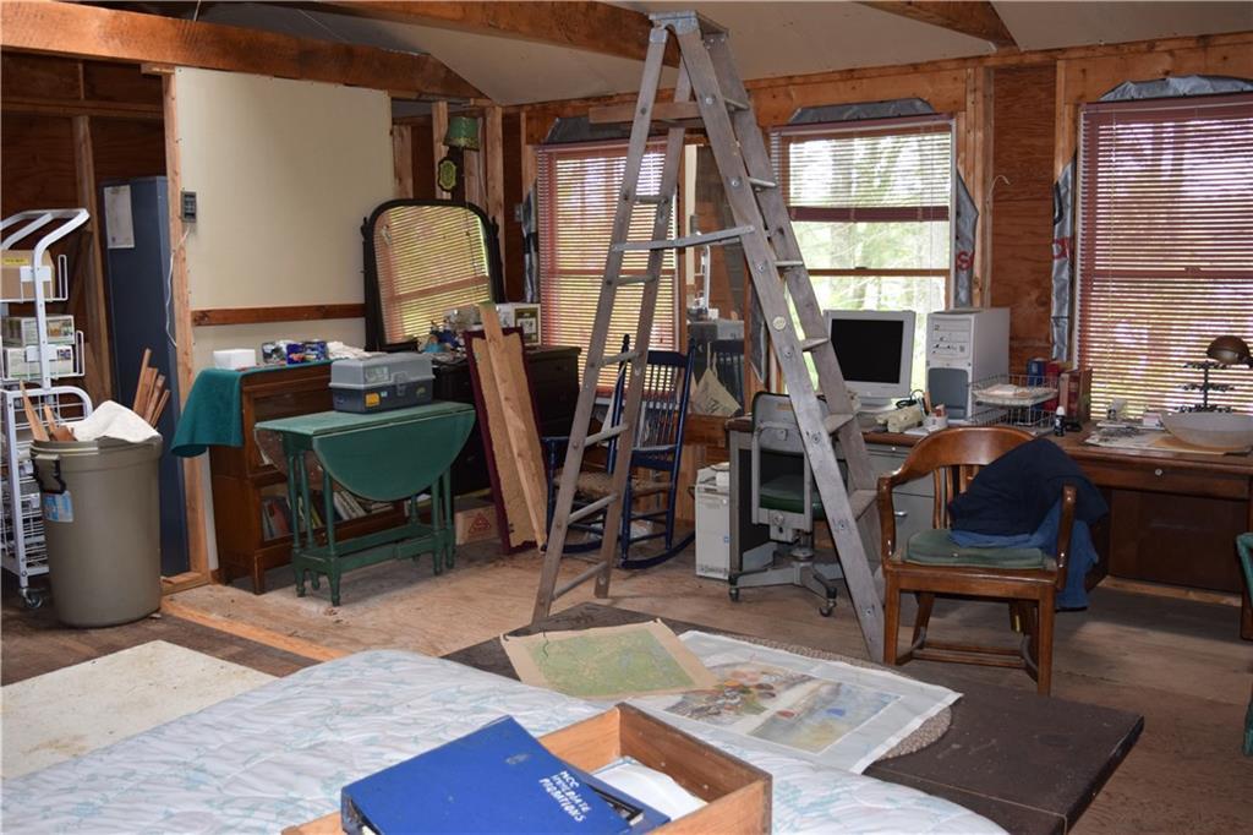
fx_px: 1200
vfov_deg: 38.3
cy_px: 418
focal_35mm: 34
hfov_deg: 55.1
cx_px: 626
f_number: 4.5
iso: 800
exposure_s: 1/80
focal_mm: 23
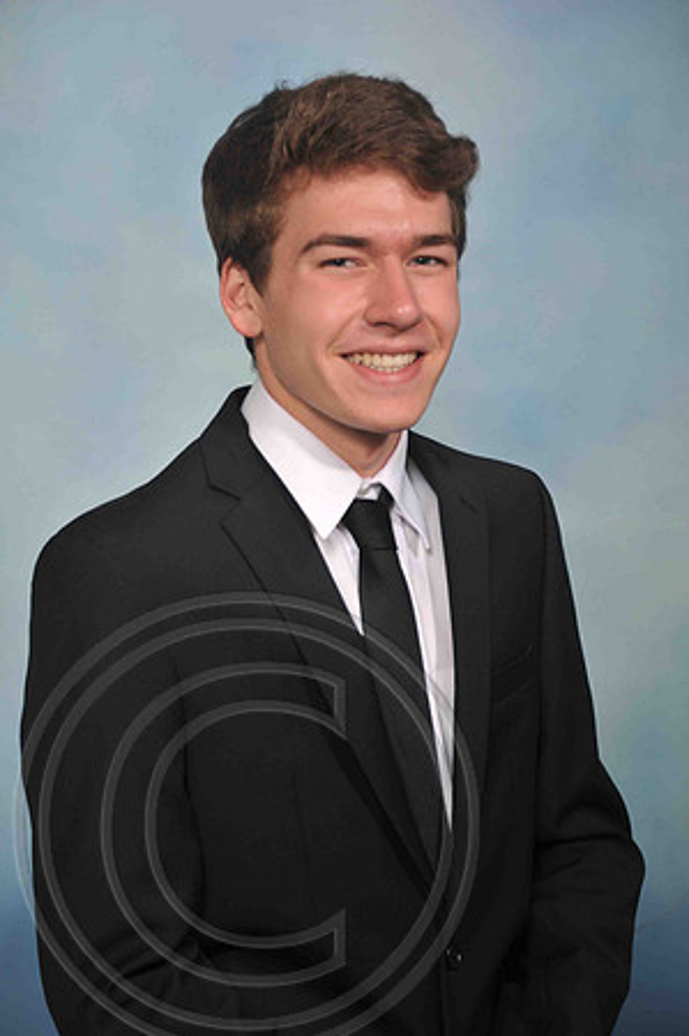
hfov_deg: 13.8
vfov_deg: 20.6
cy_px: 518
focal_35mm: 99
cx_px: 344
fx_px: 2848
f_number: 5.3
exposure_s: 1/160
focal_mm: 66
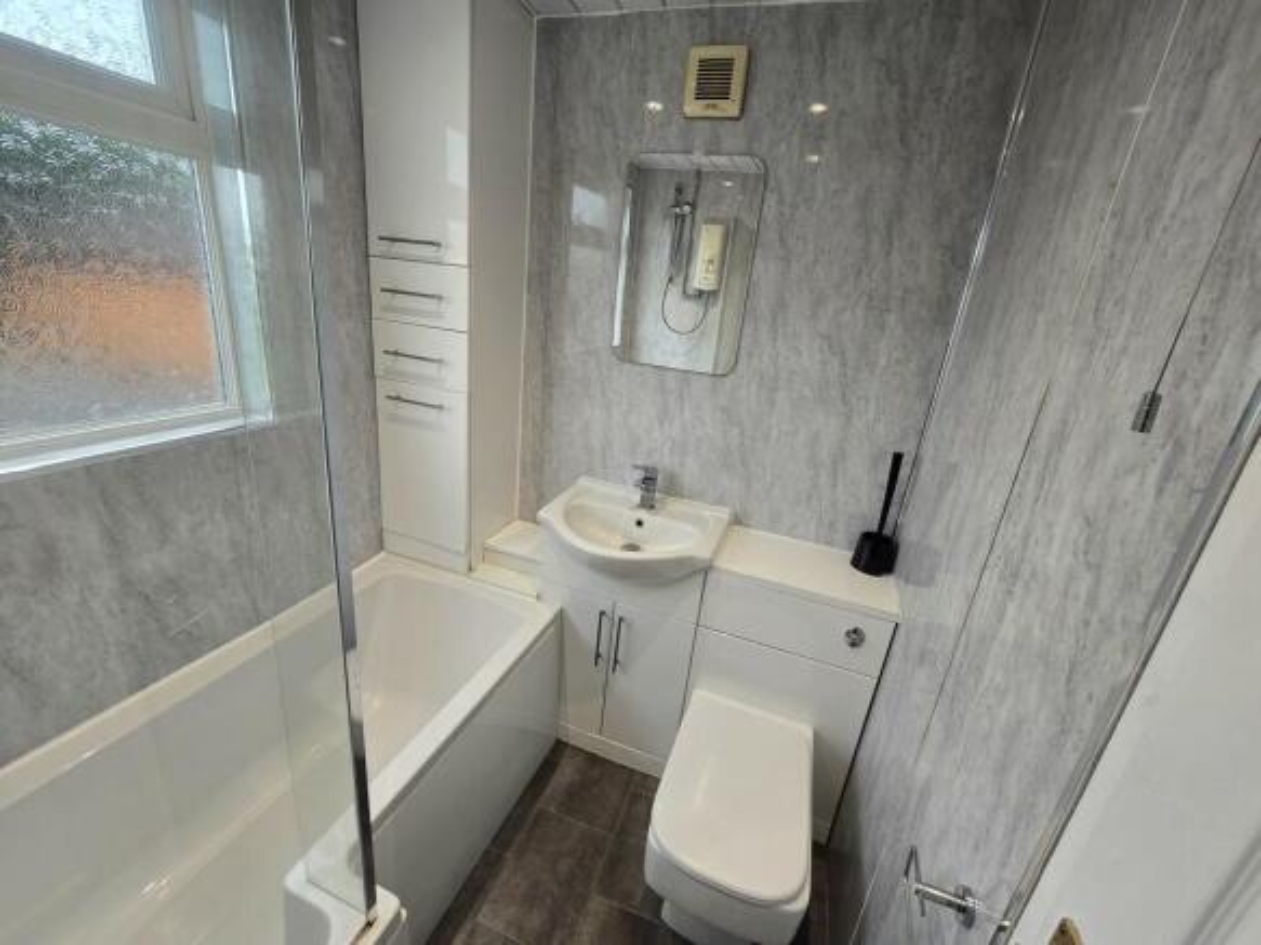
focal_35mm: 13
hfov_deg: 106.2
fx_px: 473
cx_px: 630
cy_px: 472
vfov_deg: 89.9
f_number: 2.2
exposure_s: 1/50
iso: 50
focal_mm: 2.2
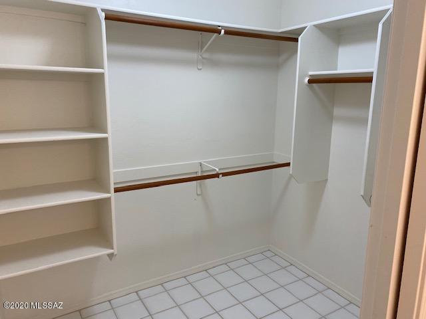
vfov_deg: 53.1
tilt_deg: -11.0
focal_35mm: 26
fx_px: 320
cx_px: 213
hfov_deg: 67.3
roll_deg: -1.6
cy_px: 160
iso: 100
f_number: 1.8
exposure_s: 1/120
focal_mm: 4.25
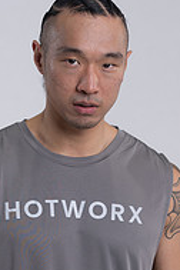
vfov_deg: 10.1
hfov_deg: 6.8
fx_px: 1515
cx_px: 73
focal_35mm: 202
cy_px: 270
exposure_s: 1/125
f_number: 4
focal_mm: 85
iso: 125
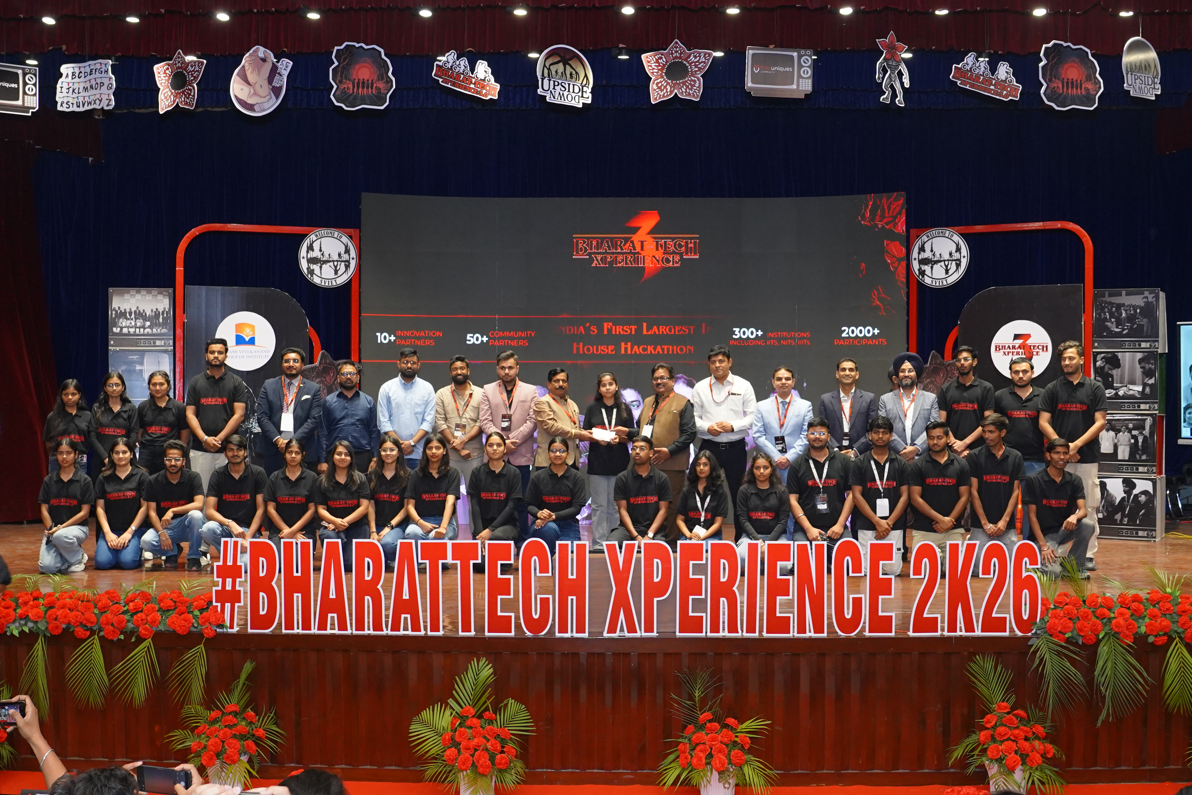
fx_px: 1192
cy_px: 398
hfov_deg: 53.1
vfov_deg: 36.9
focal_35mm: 36
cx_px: 596
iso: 2000
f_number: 4
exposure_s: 1/100
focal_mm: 24
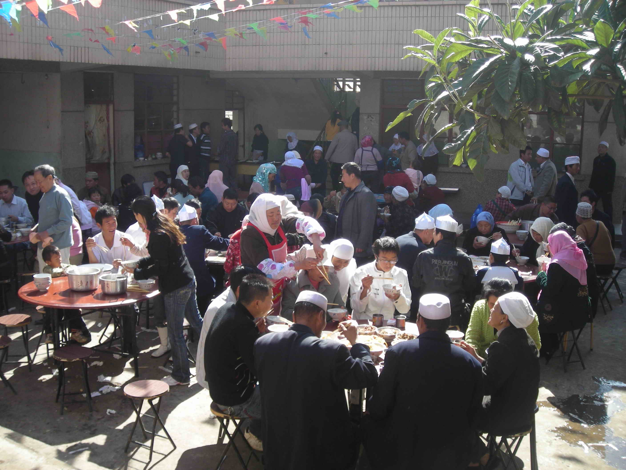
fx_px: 687
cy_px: 235
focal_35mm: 38
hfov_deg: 49.0
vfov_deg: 37.7
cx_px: 313
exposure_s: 1/202
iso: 50
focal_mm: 6.3
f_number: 3.2
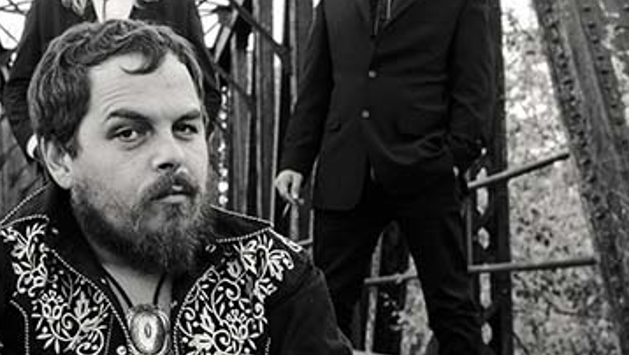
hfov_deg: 20.2
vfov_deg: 11.6
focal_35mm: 104
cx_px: 77
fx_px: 1736
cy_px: 80
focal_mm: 19
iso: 400
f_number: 3.5
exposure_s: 1/320
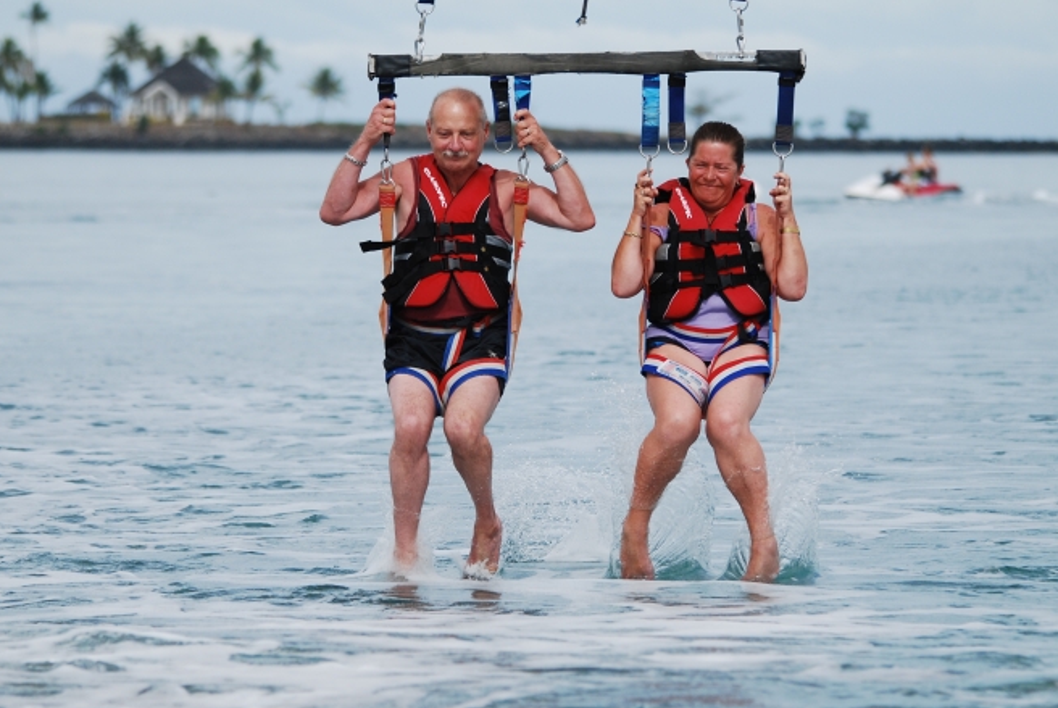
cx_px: 574
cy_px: 318
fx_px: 10415
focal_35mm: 354
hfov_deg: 5.8
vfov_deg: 3.9
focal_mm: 200
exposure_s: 1/1000
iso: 200
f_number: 5.3
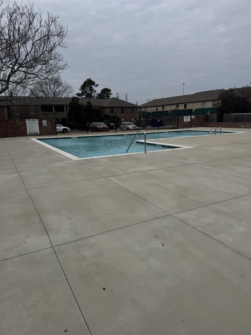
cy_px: 168
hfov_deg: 56.8
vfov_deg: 71.6
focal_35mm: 24
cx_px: 126
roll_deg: +2.7
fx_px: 232
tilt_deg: -12.2
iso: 80
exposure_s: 1/7937
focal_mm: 6.76
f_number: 1.78
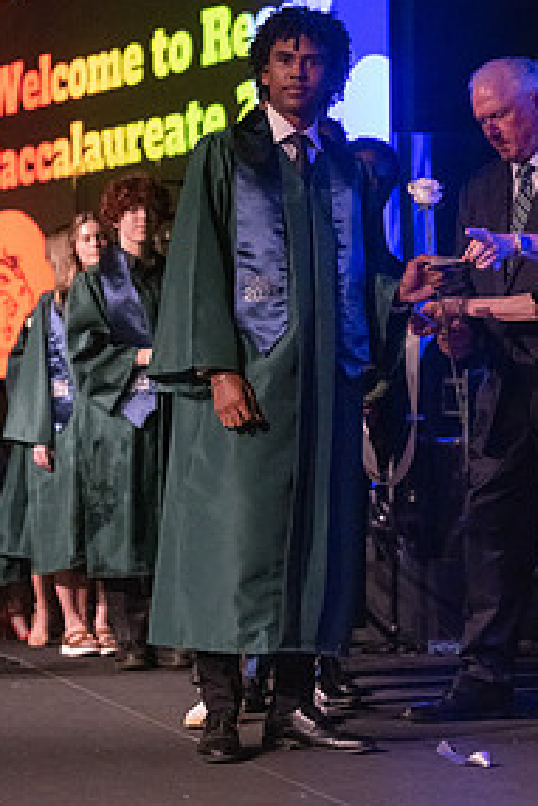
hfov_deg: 12.5
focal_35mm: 110
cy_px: 237
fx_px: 2463
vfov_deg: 18.5
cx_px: 341
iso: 16000
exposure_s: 1/1000
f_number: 2.8
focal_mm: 70
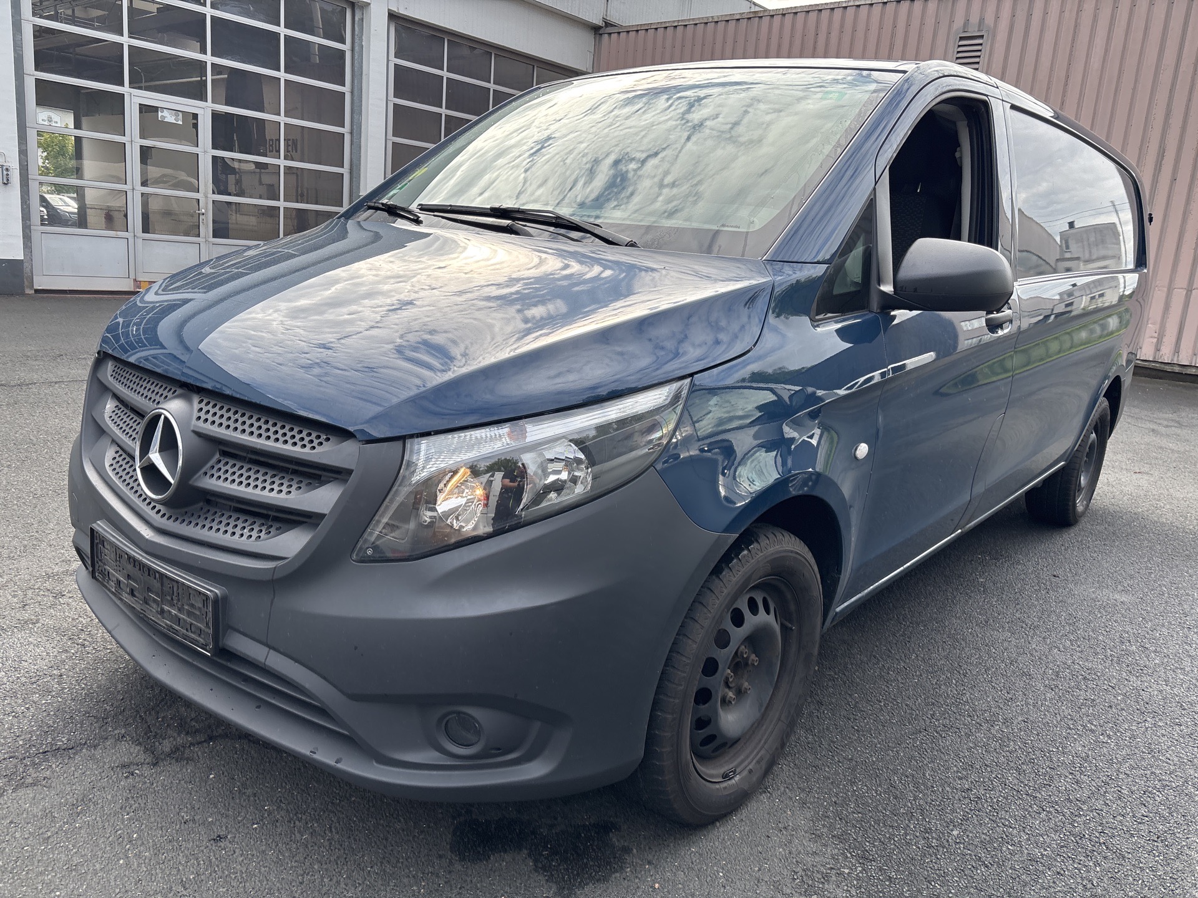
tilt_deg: -13.3
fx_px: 900
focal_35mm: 26
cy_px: 449
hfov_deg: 67.3
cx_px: 599
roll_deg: -5.0
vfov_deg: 53.1
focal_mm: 5.96
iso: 50
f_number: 1.6
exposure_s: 1/811
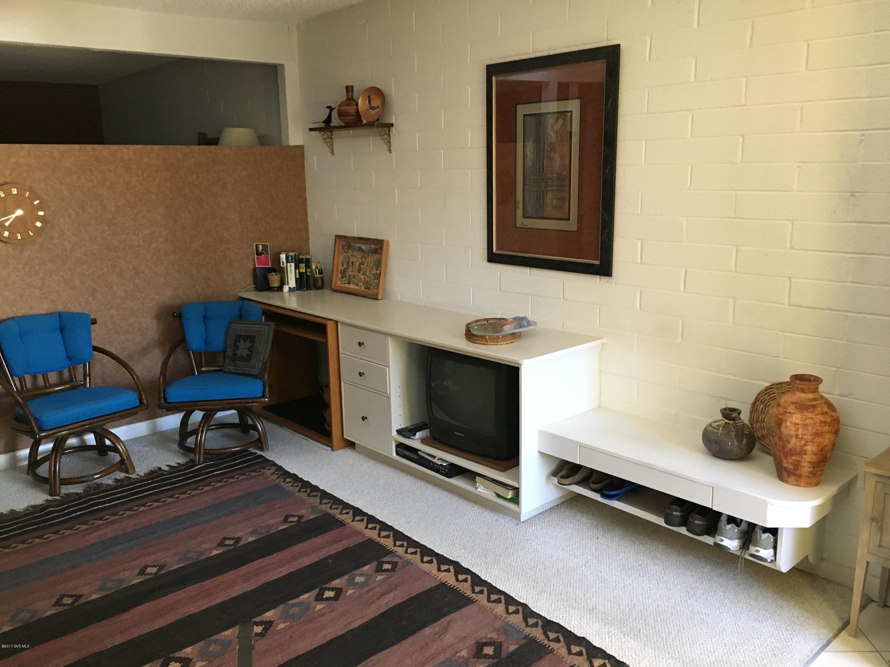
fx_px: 746
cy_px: 334
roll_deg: +0.2
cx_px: 445
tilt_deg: -12.4
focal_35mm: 29
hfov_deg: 61.7
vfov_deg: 48.2
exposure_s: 1/33
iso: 250
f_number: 2.2
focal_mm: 4.15
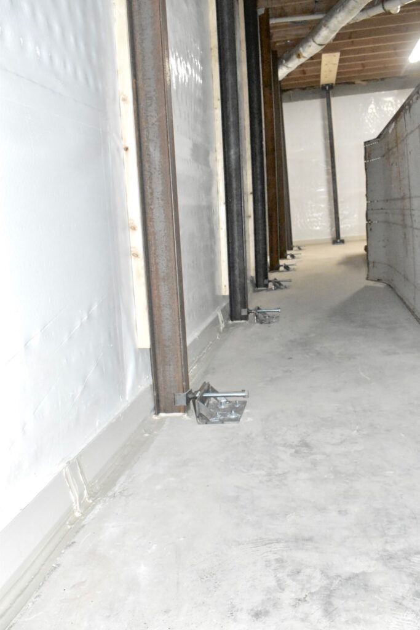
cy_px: 315
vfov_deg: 57.2
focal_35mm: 33
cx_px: 210
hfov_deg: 40.0
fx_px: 577
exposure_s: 1/80
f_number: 8
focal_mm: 22
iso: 6400
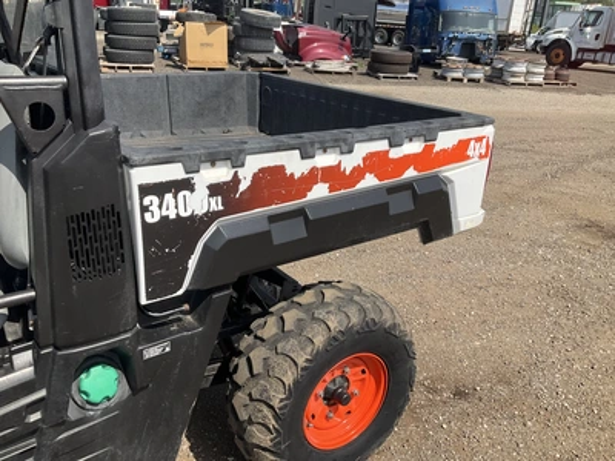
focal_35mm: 29
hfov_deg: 61.7
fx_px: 515
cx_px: 308
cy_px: 230
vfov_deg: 48.2
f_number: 1.8
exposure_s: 1/1168
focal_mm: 3
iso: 25
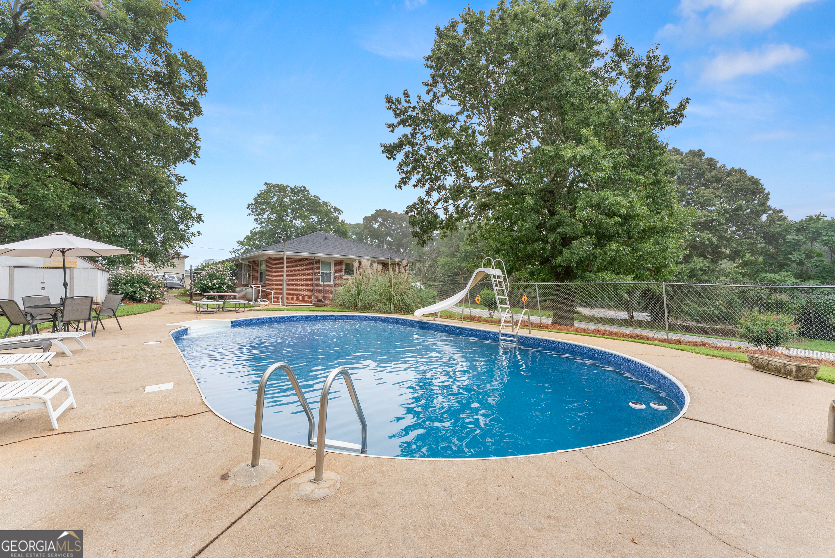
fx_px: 325
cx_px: 418
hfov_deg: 104.2
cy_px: 279
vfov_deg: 81.3
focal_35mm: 14
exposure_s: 1/160
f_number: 7.1
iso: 640
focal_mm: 14
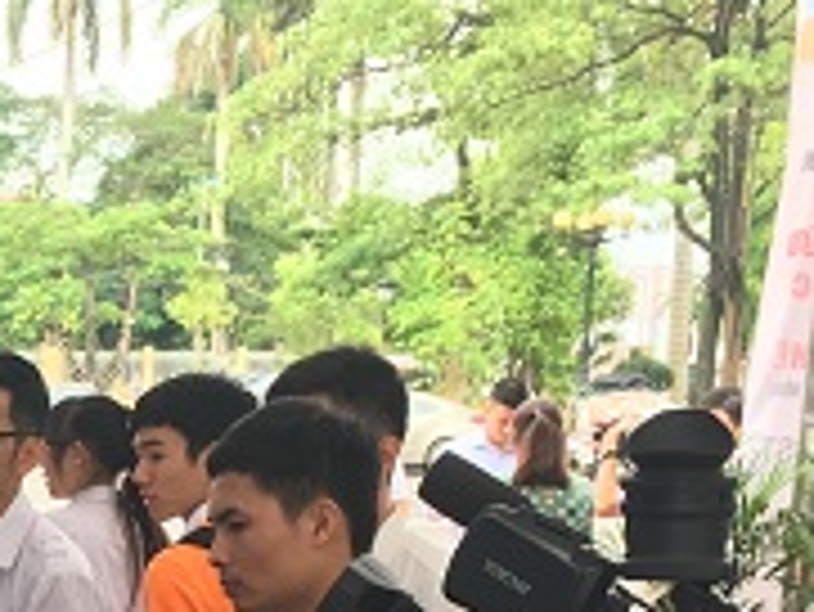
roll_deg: -1.2
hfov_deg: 16.6
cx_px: -229
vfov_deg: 12.7
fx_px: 2635
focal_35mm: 112
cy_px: 862
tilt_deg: -10.2
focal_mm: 4.15
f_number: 2.2
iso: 32
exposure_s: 1/100
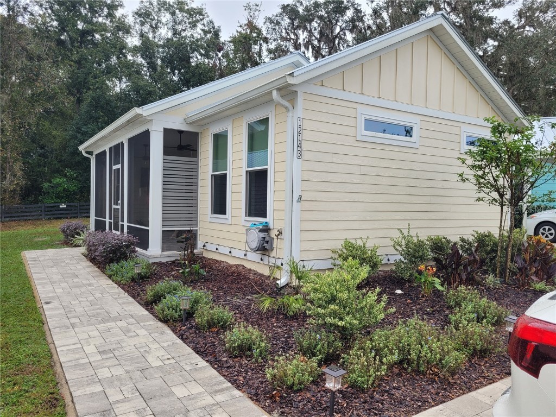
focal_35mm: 26
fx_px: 418
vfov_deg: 53.1
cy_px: 208
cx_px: 278
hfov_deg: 67.3
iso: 40
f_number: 1.8
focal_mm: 5.4
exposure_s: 1/305
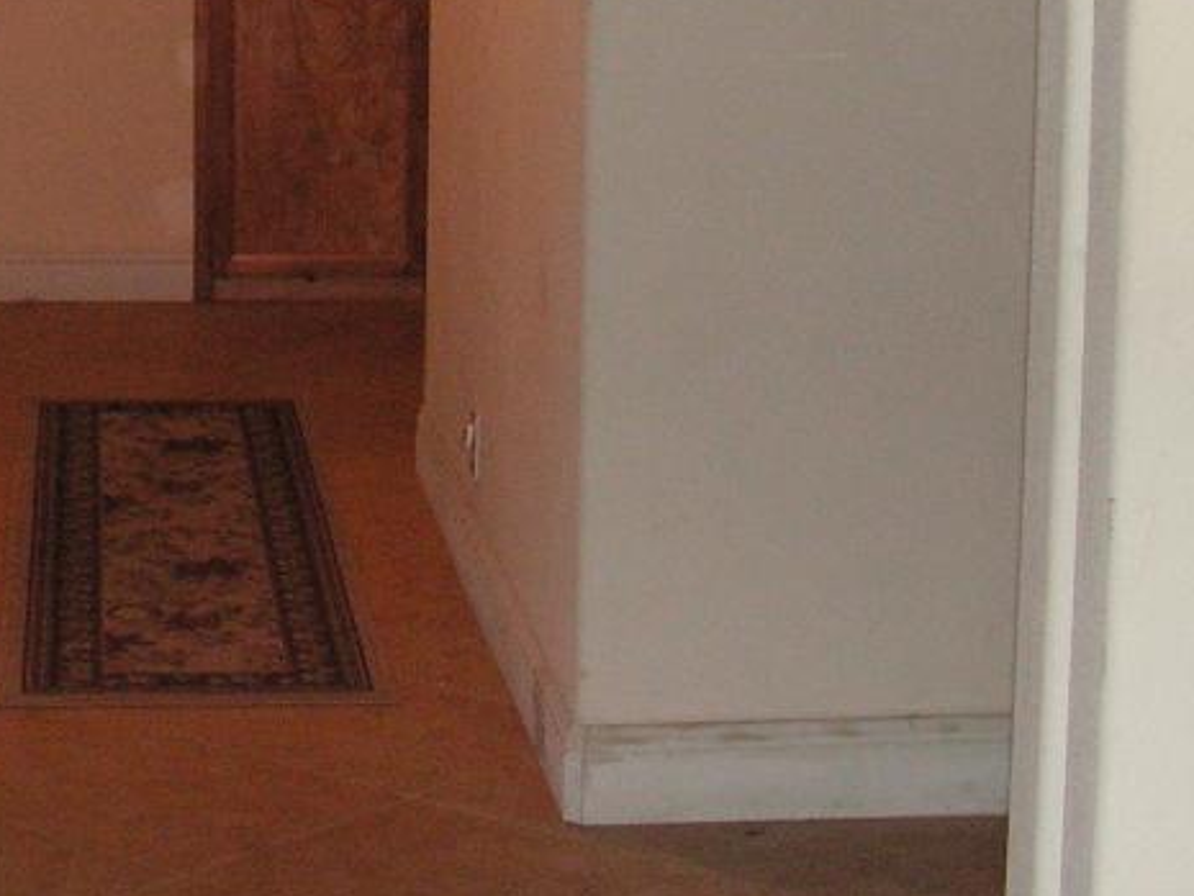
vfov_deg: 14.6
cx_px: 334
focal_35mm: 99
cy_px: -77
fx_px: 3416
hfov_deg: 19.7
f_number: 3.2
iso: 160
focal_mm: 6
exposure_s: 1/40
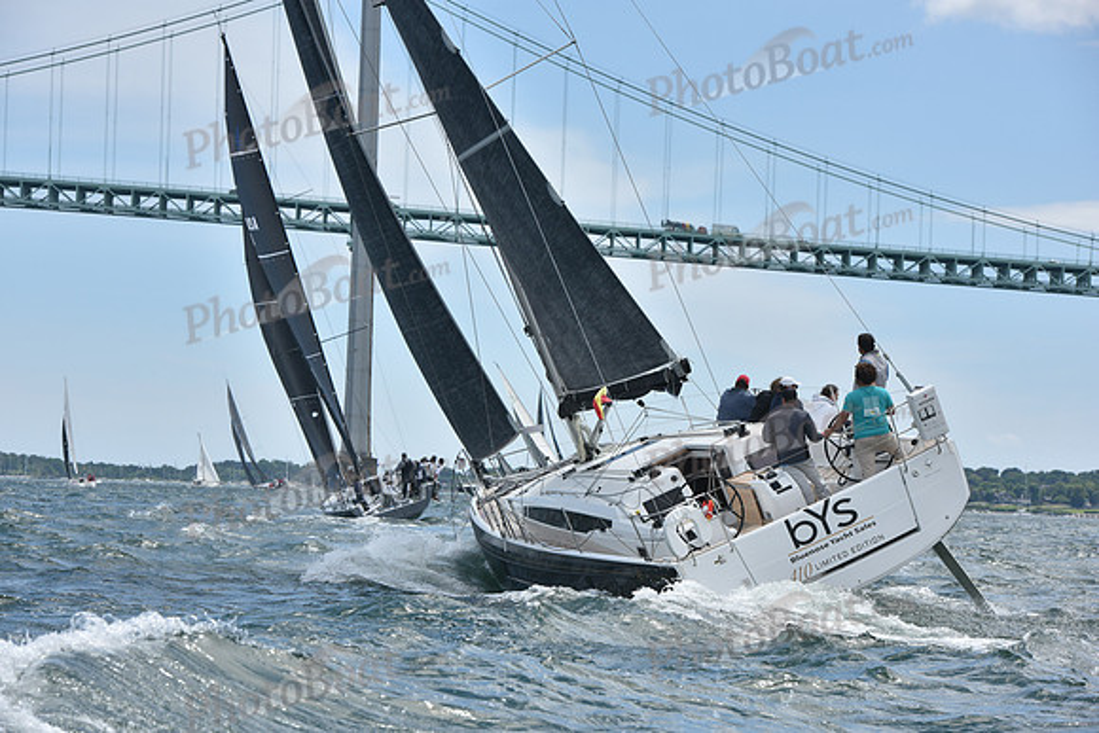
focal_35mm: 125
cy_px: 366
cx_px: 550
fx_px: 3817
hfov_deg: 16.4
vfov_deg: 11.0
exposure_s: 1/1000
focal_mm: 125
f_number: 8
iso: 250
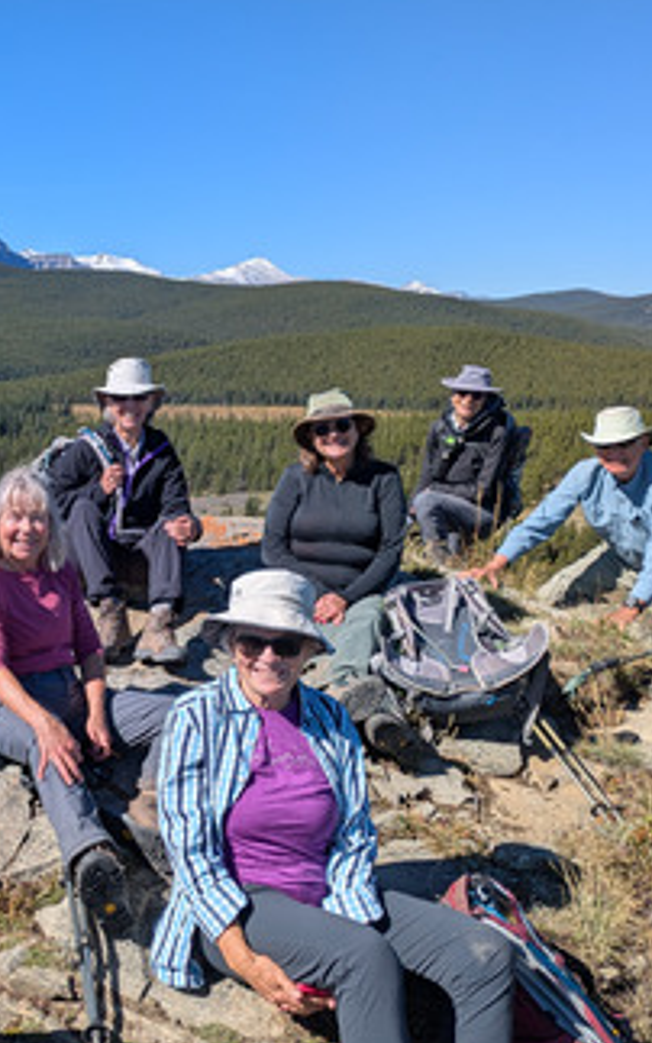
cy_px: 533
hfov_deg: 29.7
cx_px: 45
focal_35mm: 41
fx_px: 1165
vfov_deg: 48.2
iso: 39
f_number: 1.89
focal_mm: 5.43
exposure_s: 1/2028
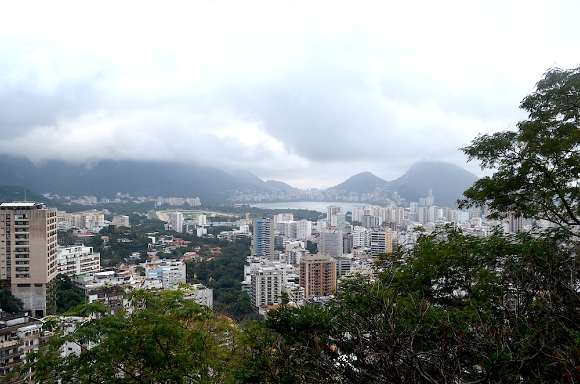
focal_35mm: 30
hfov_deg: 62.0
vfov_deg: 43.4
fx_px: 482
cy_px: 192
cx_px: 290
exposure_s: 1/200
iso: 200
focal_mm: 20
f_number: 7.1
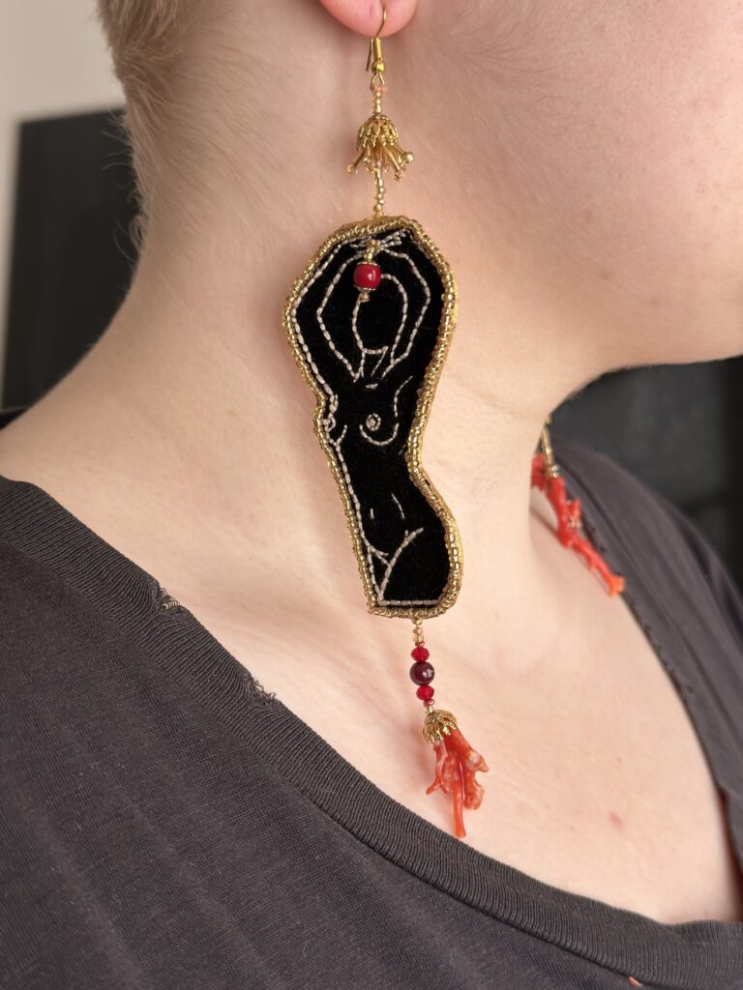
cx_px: 372
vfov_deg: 39.7
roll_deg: -0.2
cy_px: 495
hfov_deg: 30.3
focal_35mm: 48
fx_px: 1374
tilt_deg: -7.7
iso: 80
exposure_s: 1/289
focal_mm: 6.86
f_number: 1.78
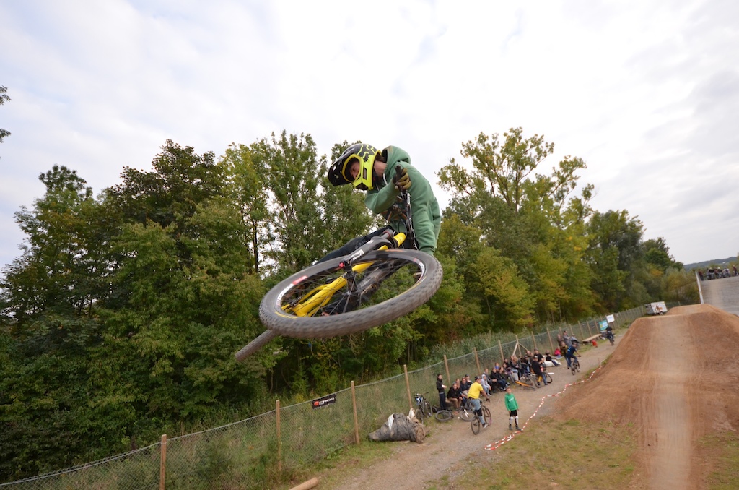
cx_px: 370
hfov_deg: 103.4
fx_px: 292
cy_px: 245
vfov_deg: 79.9
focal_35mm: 14
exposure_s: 1/640
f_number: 6.3
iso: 1000
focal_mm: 9.5
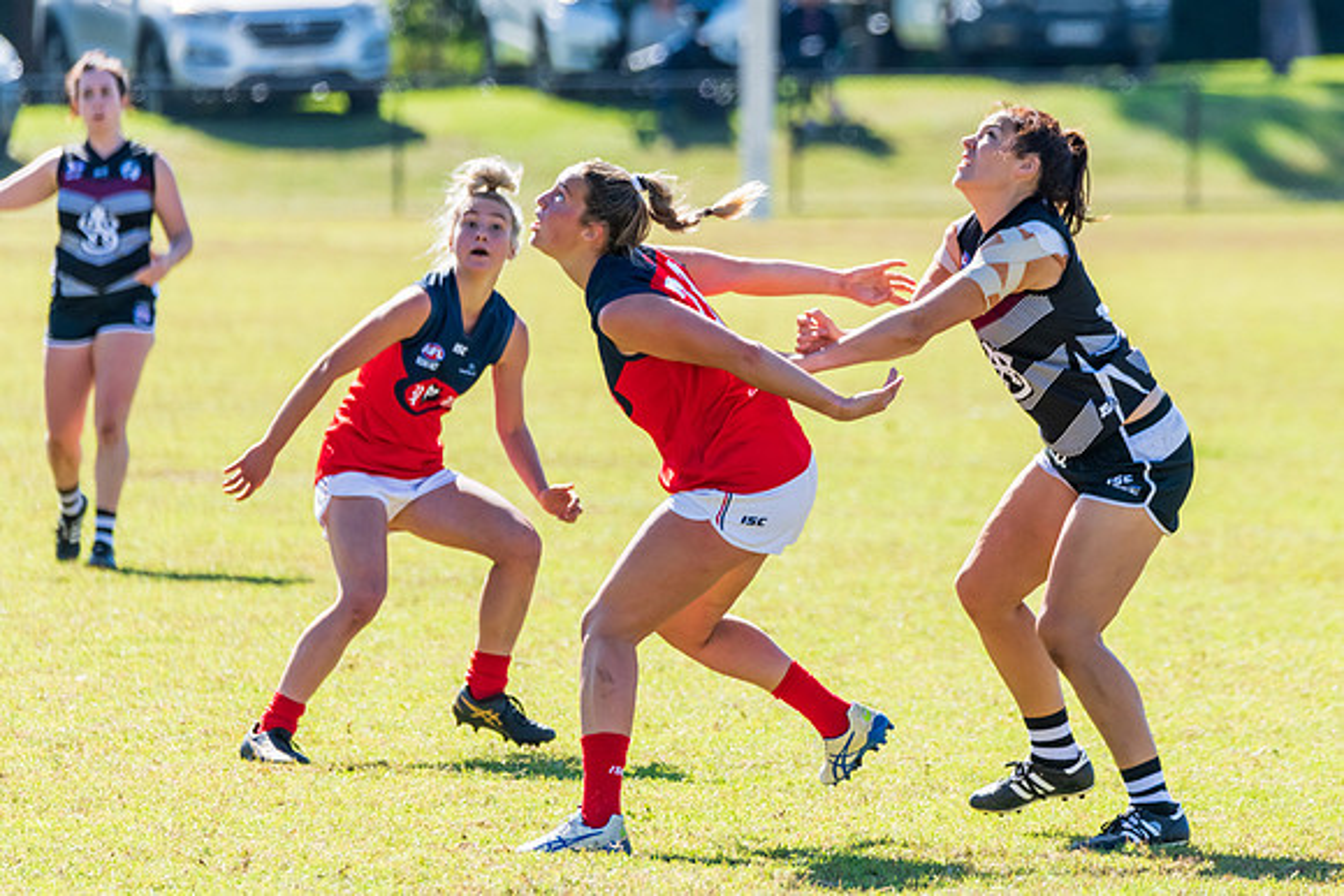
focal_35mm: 516
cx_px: 867
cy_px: 320
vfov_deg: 2.7
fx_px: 19272
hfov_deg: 4.0
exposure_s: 1/2000
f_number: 6
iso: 800
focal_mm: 400
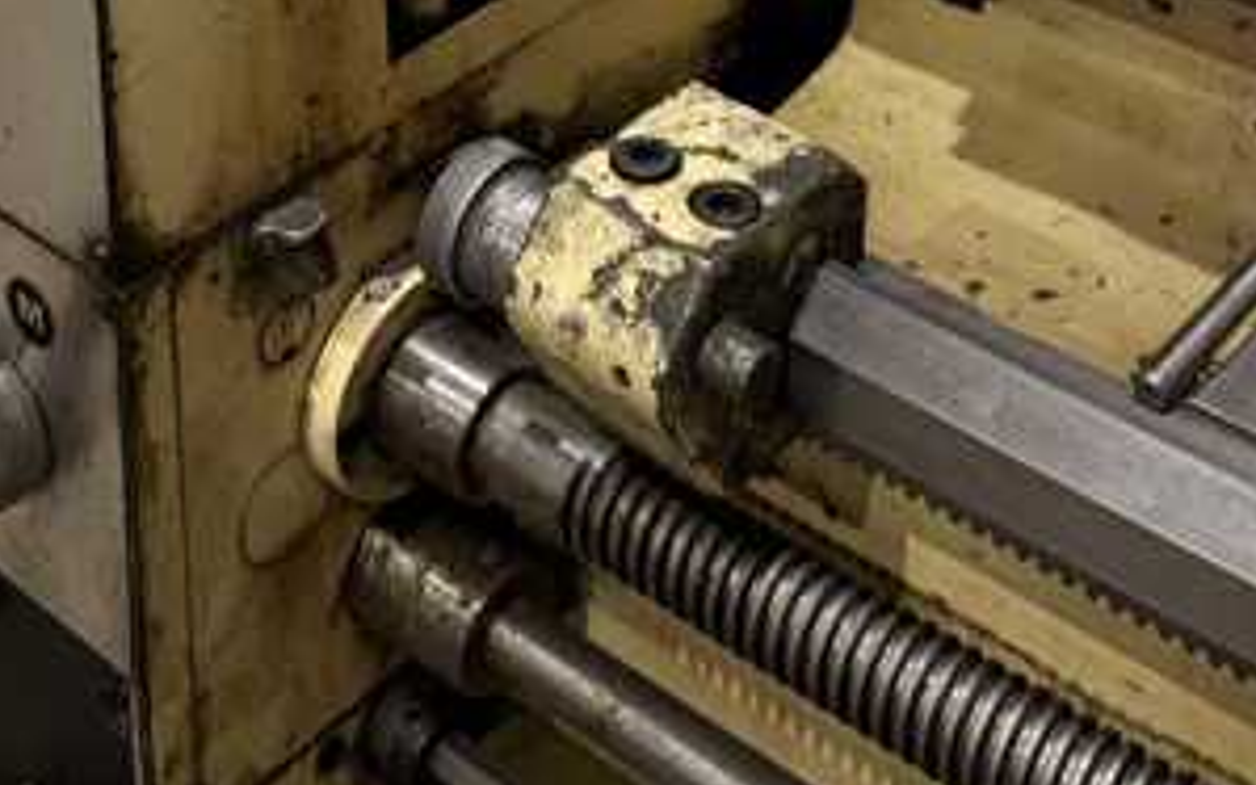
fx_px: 2328
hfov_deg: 30.1
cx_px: 521
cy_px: -428
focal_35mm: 68
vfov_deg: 17.1
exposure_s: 1/60
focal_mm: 6.76
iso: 200
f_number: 1.78
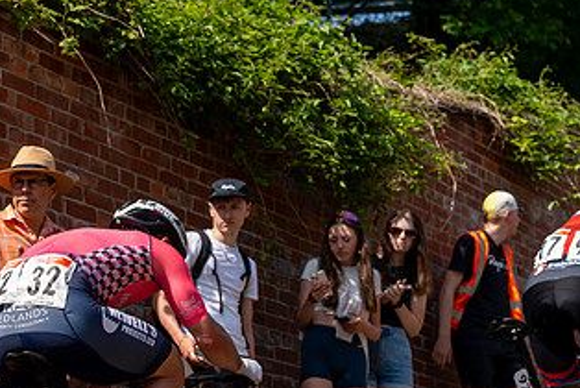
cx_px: 89
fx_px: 1725
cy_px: 212
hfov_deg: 18.8
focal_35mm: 107
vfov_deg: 12.8
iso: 100
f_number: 4.5
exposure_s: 1/1000
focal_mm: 58
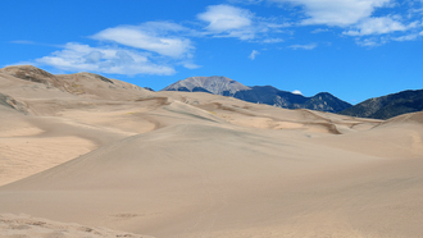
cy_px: 190
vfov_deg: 24.6
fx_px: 539
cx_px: 347
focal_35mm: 48
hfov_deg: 40.8
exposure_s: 1/400
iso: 200
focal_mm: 18
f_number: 10
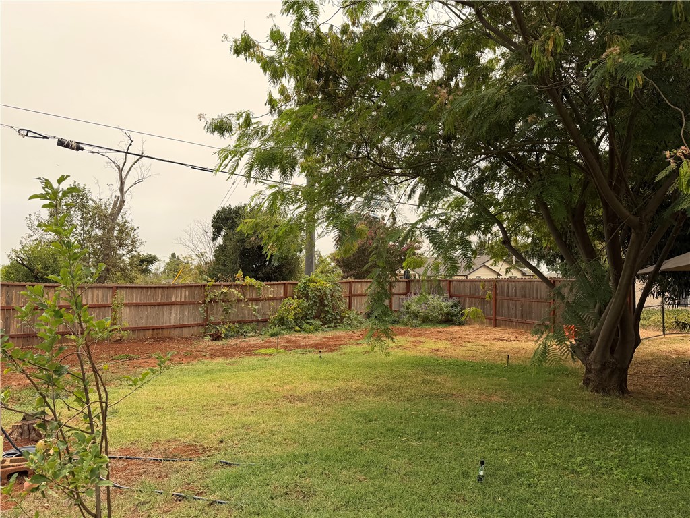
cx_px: 345
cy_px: 259
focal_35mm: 24
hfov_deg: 71.6
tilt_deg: +0.1
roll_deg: -0.4
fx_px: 478
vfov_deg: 56.8
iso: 100
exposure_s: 1/2370
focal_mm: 6.76
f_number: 1.78
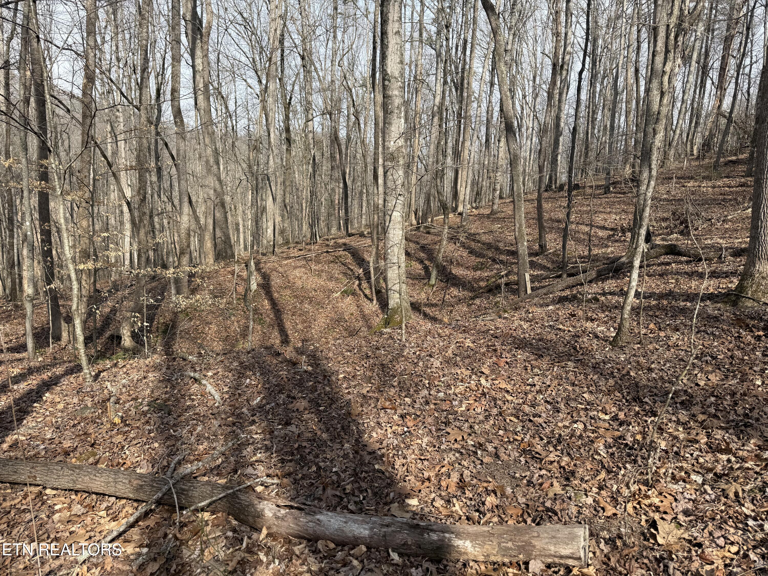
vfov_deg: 56.8
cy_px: 288
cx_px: 384
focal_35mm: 24
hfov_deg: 71.6
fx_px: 532
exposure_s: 1/2053
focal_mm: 6.76
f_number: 1.78
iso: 80
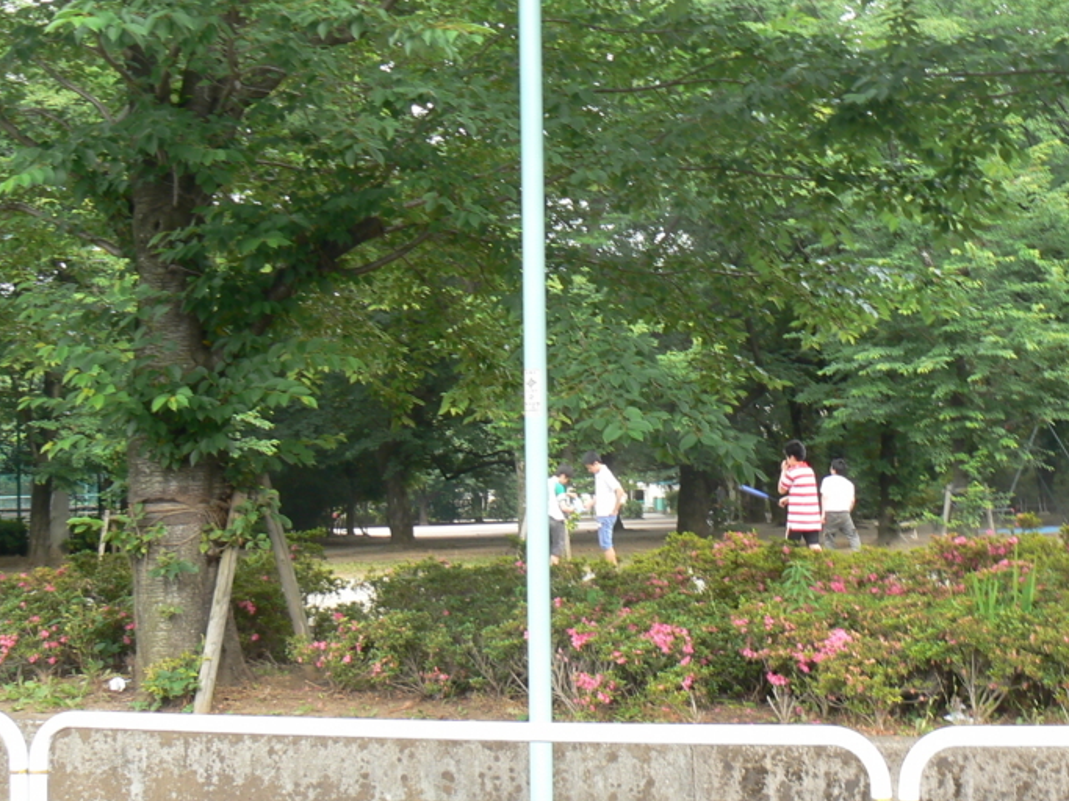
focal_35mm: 54
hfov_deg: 35.5
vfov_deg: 27.0
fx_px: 1667
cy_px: 318
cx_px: 603
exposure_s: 1/50
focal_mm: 6
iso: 80
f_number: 4
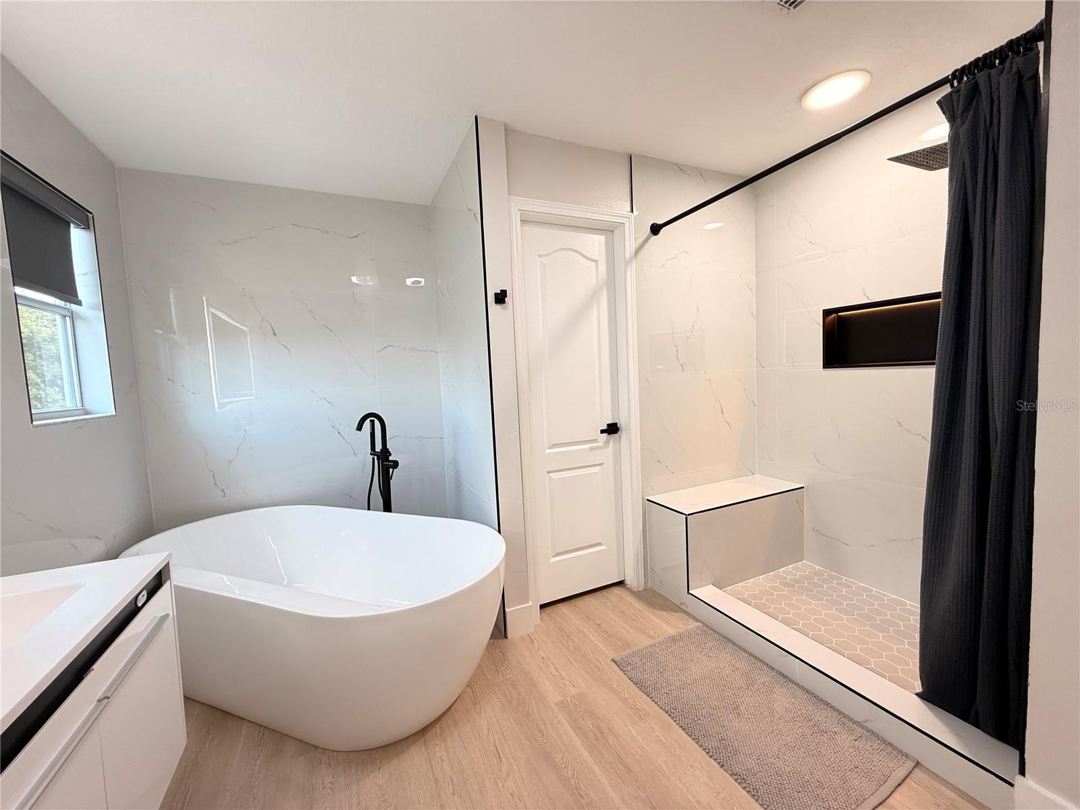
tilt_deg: -2.9
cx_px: 540
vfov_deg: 85.7
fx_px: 437
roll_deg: +2.7
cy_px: 405
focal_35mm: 14
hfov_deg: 102.1
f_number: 2.2
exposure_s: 1/120
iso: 200
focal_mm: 2.22
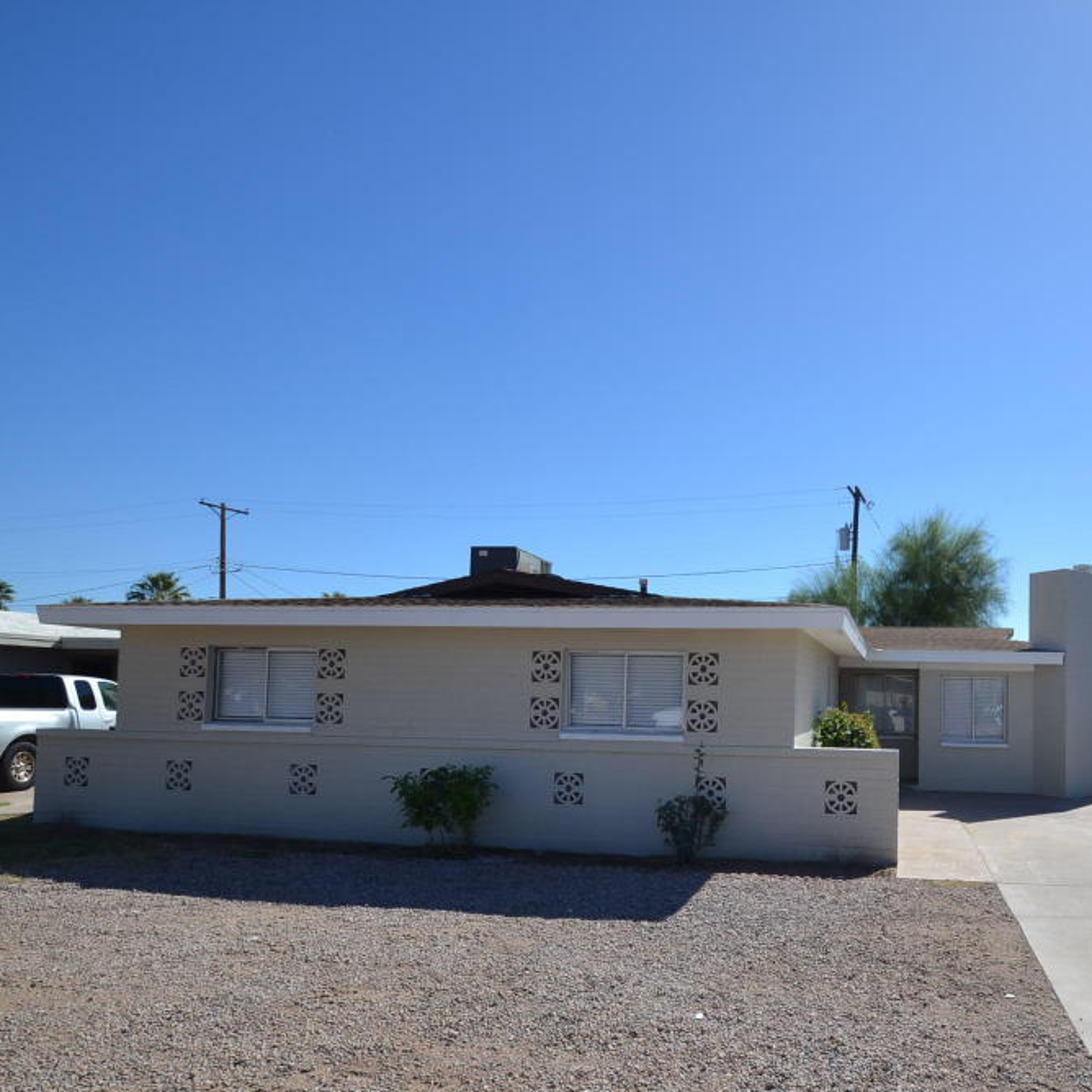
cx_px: 768
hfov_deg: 66.8
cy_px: 626
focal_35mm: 22
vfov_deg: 69.3
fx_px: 785
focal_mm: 10
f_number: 8
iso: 100
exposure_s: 1/250
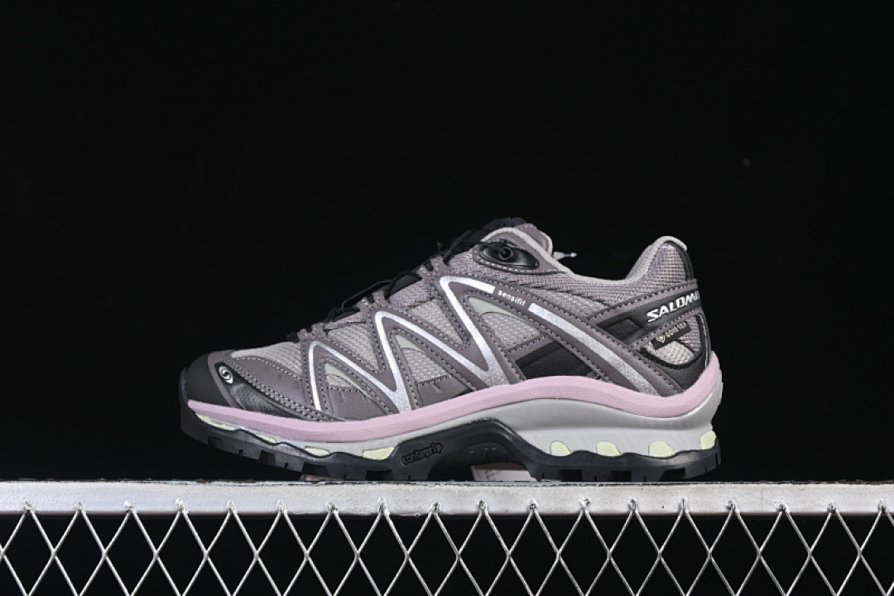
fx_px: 1862
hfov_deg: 27.0
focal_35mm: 75
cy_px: 298
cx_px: 447
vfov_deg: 18.2
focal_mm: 50
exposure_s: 1/60
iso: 160
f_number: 6.3
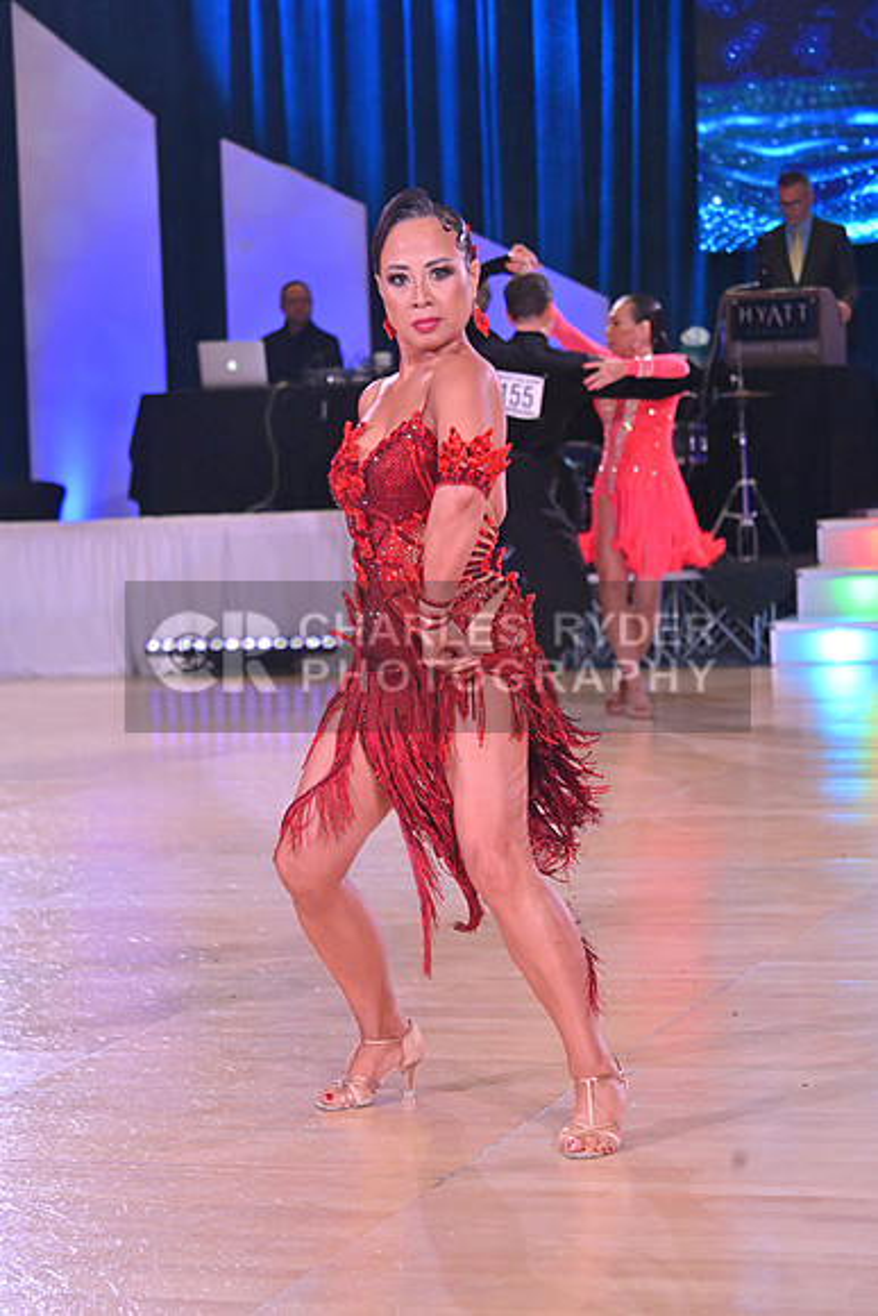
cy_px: 658
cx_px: 439
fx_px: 3583
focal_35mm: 98
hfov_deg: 14.0
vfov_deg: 20.8
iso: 4000
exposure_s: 1/400
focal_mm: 98
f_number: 6.3
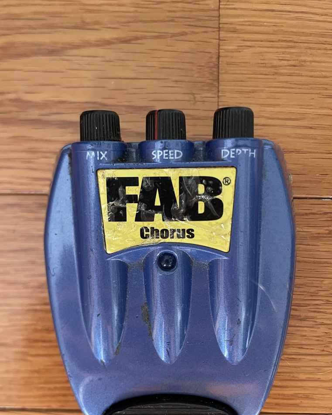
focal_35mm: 32
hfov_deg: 45.7
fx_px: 393
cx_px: 154
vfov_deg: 55.1
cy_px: 255
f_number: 1.6
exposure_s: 1/60
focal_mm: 4.2
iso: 250
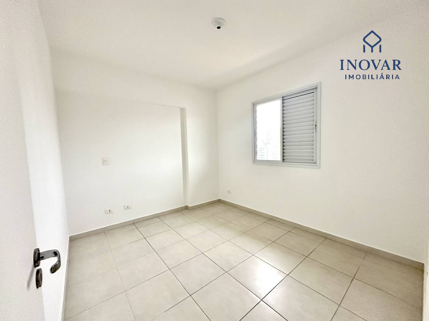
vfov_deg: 85.7
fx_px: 174
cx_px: 214
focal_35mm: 14
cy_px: 160
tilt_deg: -2.9
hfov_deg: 102.1
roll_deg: +0.8
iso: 640
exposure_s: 1/60
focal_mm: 2.22
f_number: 2.2
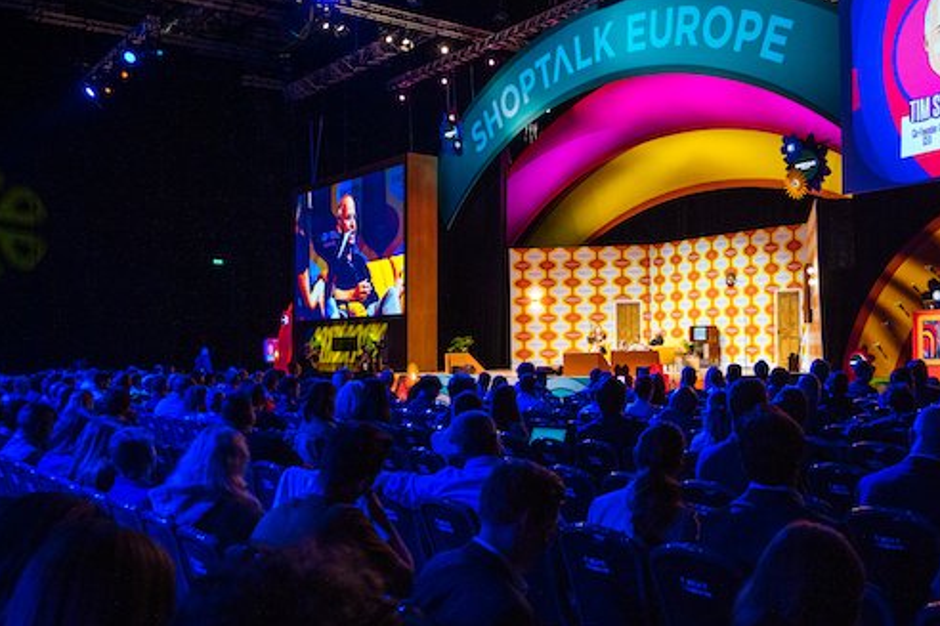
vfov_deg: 34.1
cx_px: 634
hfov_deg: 48.6
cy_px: 374
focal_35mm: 39
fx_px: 1018
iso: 2500
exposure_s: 1/200
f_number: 4.5
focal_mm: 24
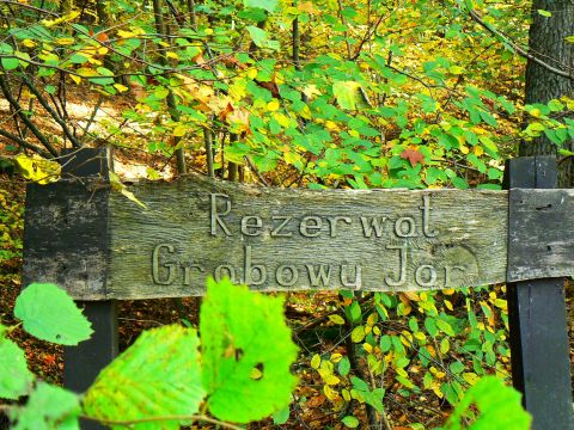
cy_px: 215
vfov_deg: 22.3
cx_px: 287
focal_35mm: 66
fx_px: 1094
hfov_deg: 29.4
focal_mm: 11
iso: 160
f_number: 3.2
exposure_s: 1/30
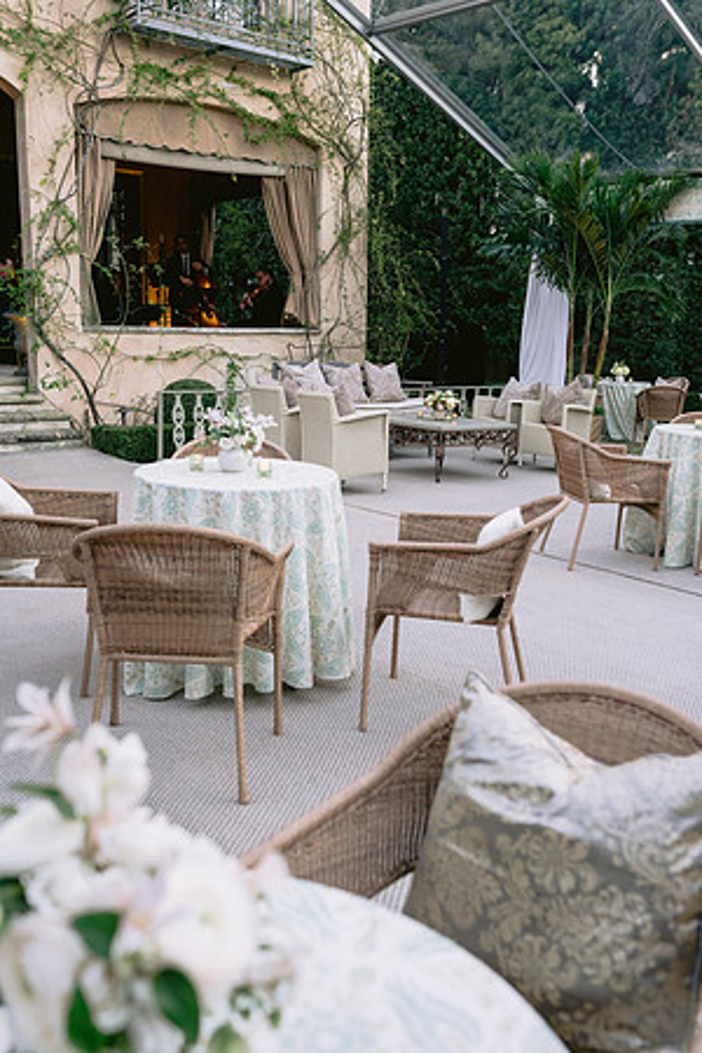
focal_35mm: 35
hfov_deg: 37.9
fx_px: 1024
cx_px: 351
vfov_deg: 54.4
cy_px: 526
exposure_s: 1/125
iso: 400
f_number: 4
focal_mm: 35
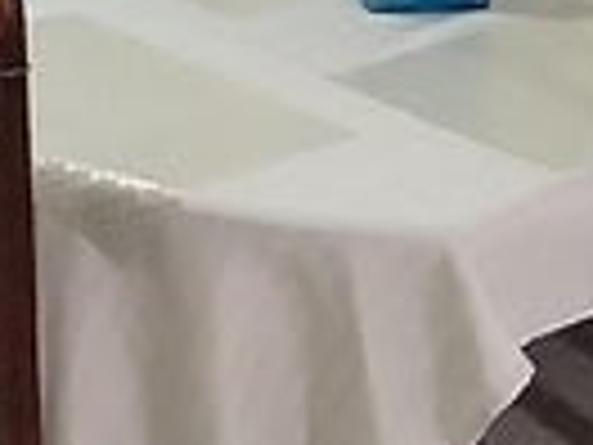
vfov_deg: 12.1
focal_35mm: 110
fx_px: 1884
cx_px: 20
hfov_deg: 17.5
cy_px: -423
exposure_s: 1/25
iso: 404
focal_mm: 1.42
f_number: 2.2
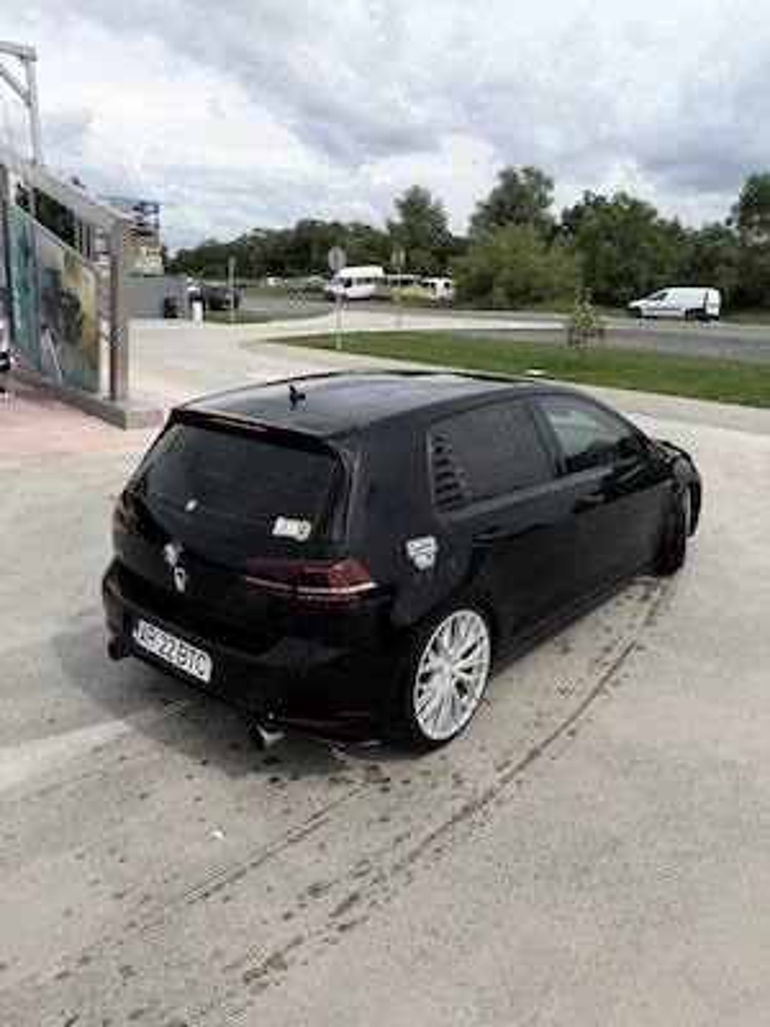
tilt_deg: -13.8
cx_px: 385
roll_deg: -2.0
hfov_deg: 56.8
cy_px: 514
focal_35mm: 24
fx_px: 712
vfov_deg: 71.6
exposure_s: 1/4405
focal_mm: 6.76
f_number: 1.78
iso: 80
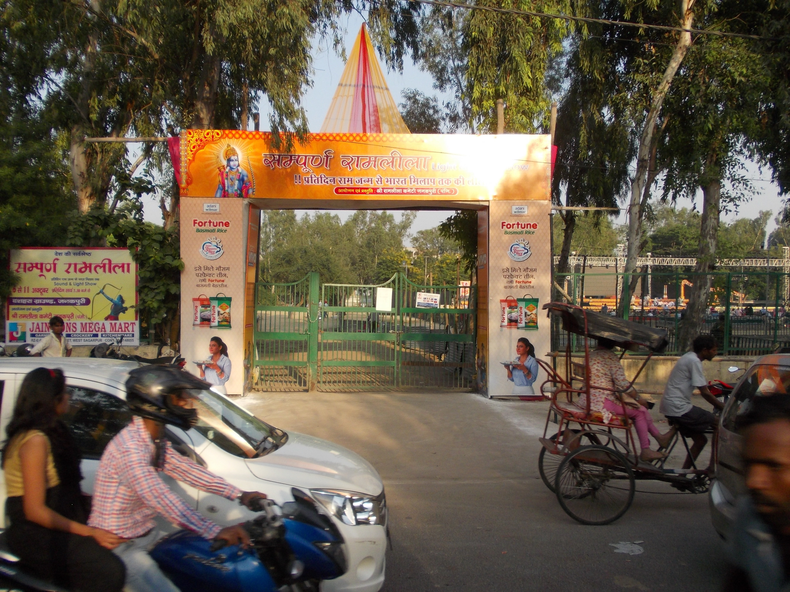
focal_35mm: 28
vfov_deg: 49.7
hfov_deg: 63.4
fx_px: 639
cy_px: 296
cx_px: 395
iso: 80
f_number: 5.4
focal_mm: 4
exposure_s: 1/125
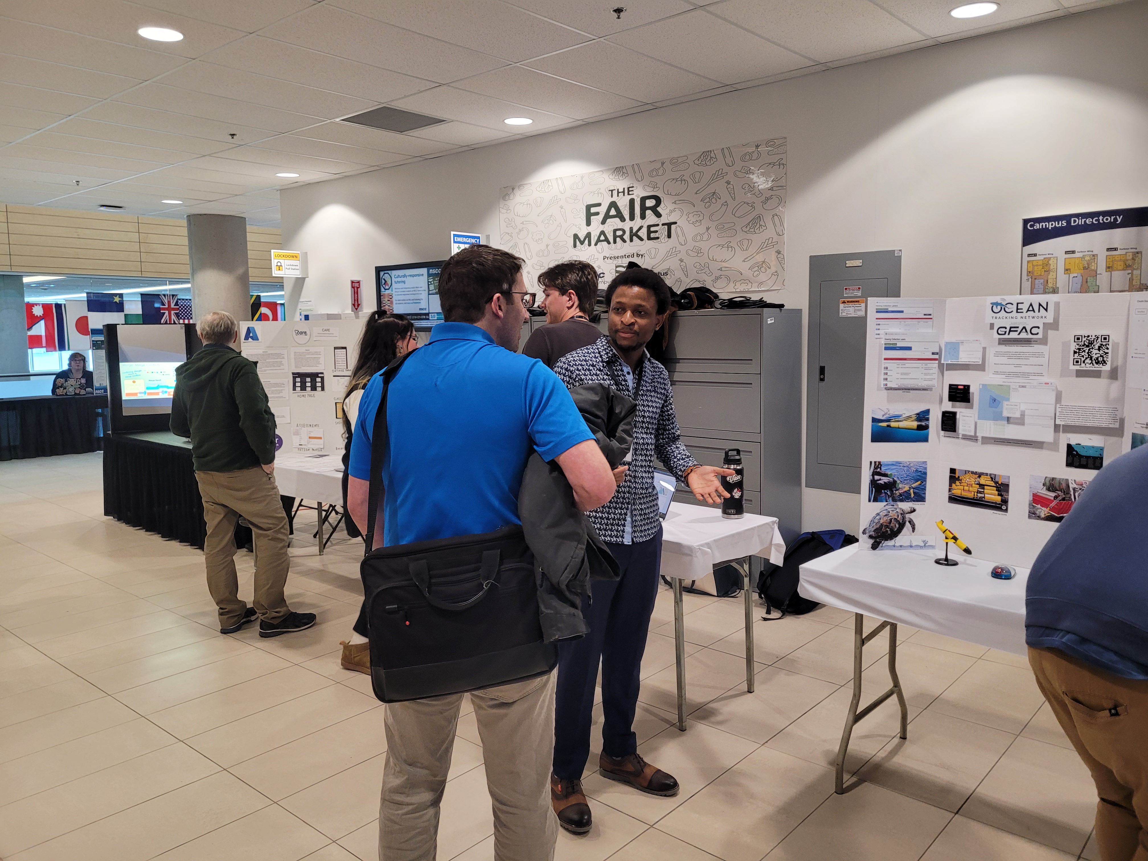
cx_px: 574
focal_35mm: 26
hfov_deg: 67.3
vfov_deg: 53.1
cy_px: 430
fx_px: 862
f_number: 1.8
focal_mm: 5.4
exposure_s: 1/59
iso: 200
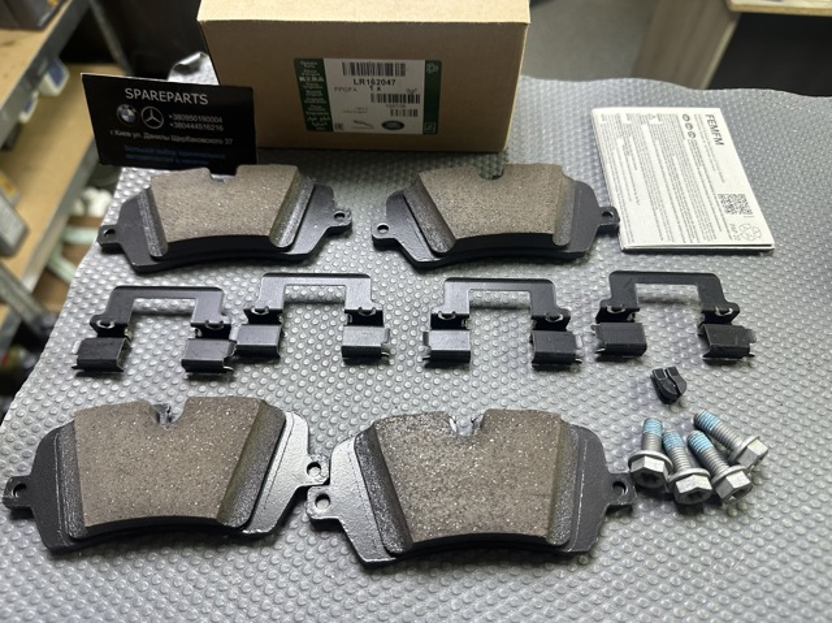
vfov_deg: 56.8
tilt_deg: -57.7
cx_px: 416
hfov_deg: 71.6
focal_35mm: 24
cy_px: 312
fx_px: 576
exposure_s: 1/65
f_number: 1.78
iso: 250
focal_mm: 6.86
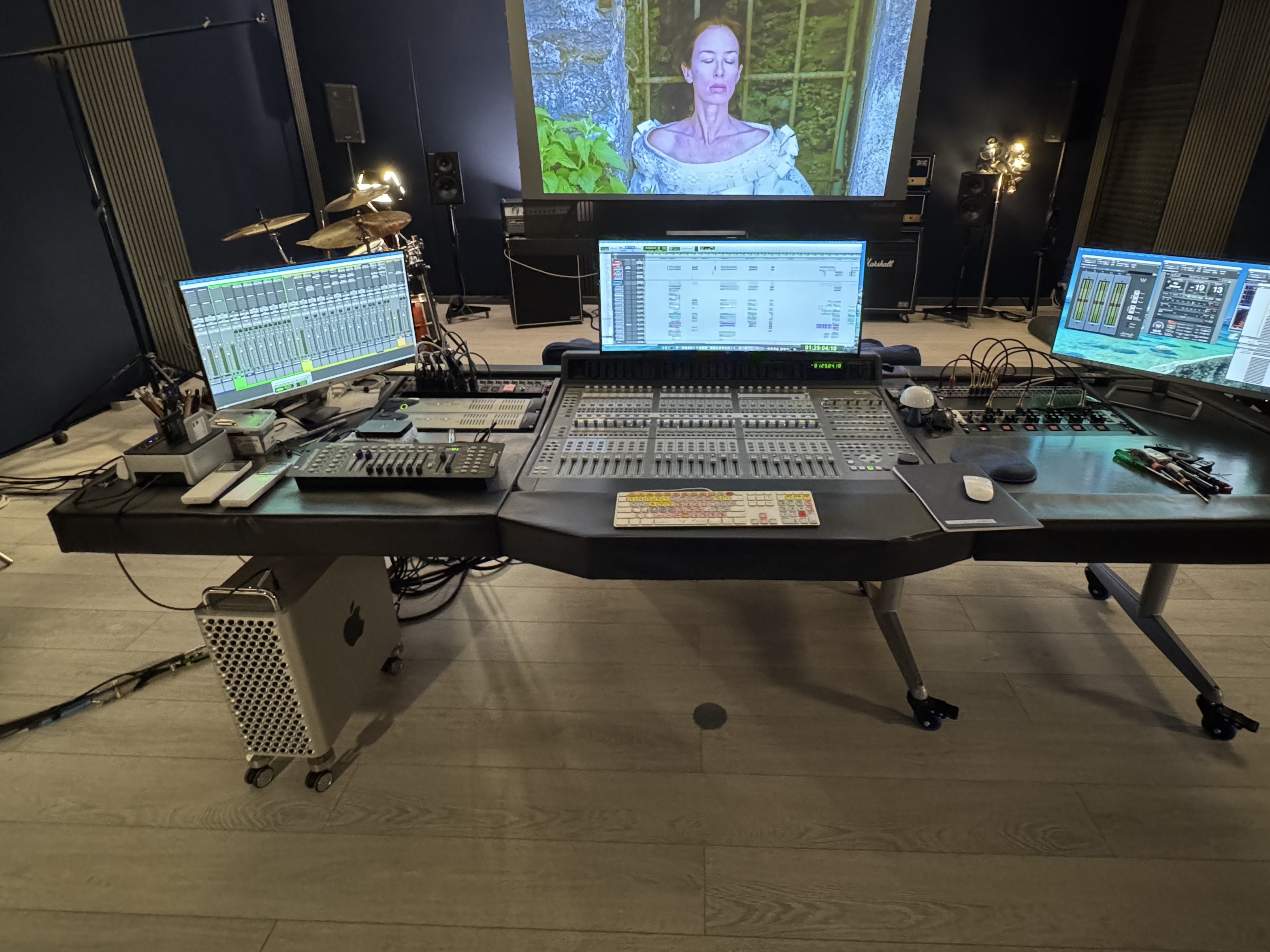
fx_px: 660
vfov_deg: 71.3
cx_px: 674
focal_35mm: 18
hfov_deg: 87.6
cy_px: 421
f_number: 2.2
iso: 1250
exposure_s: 1/50
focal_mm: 2.22
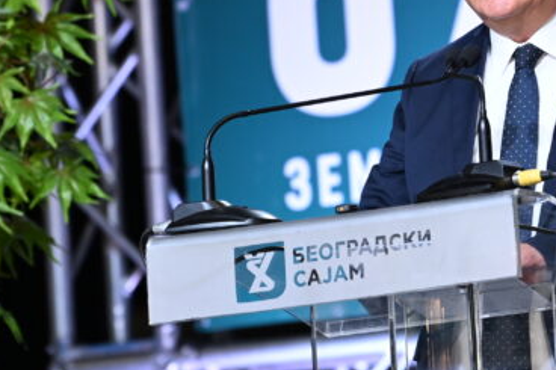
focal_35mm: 626
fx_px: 9663
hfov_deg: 3.3
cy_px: 17
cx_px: 514
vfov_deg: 2.2
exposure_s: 1/500
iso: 1250
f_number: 4
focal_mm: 200
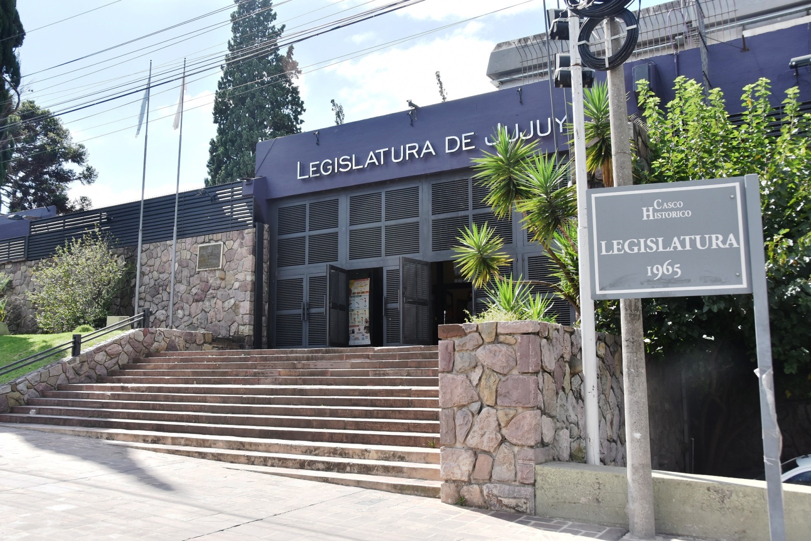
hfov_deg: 57.2
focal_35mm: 33
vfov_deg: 40.0
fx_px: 743
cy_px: 270
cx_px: 406
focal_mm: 22
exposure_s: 1/500
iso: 450
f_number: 8
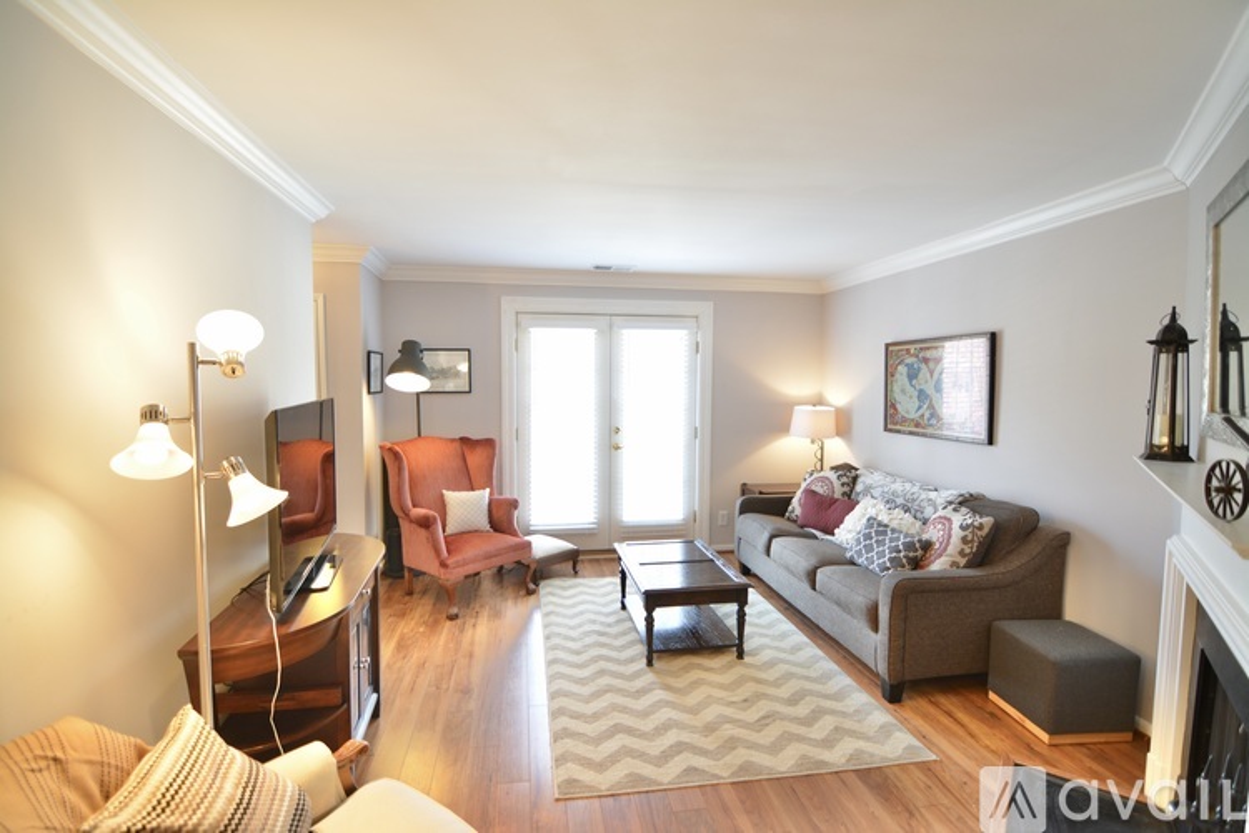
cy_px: 416
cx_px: 624
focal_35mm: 16
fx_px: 572
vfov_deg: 72.1
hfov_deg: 95.0
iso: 250
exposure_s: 1/15
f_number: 2.8
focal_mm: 11
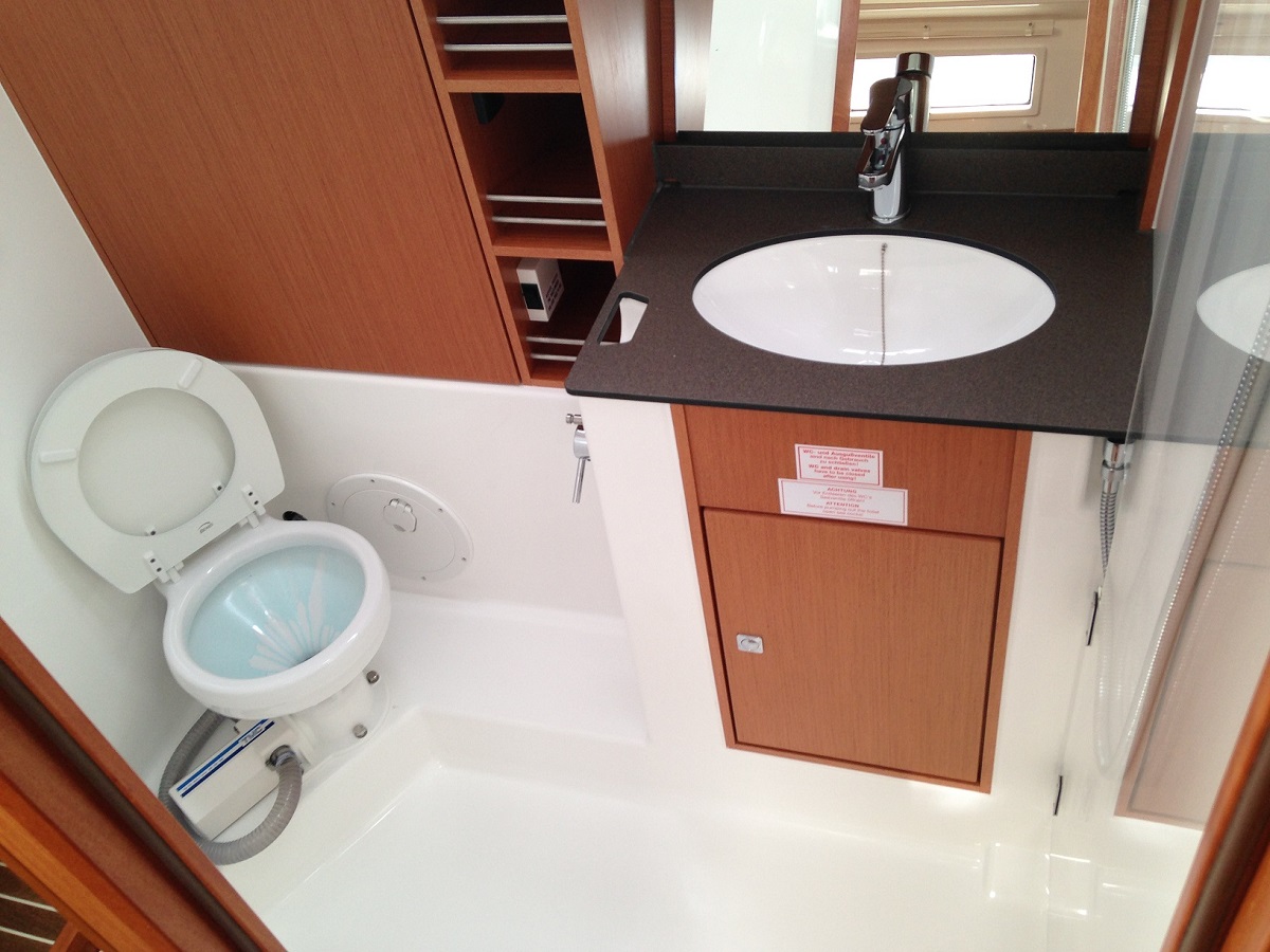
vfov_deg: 42.9
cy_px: 476
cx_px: 635
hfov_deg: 55.4
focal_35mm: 33
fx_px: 1211
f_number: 2.4
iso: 50
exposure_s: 1/24
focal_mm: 4.12
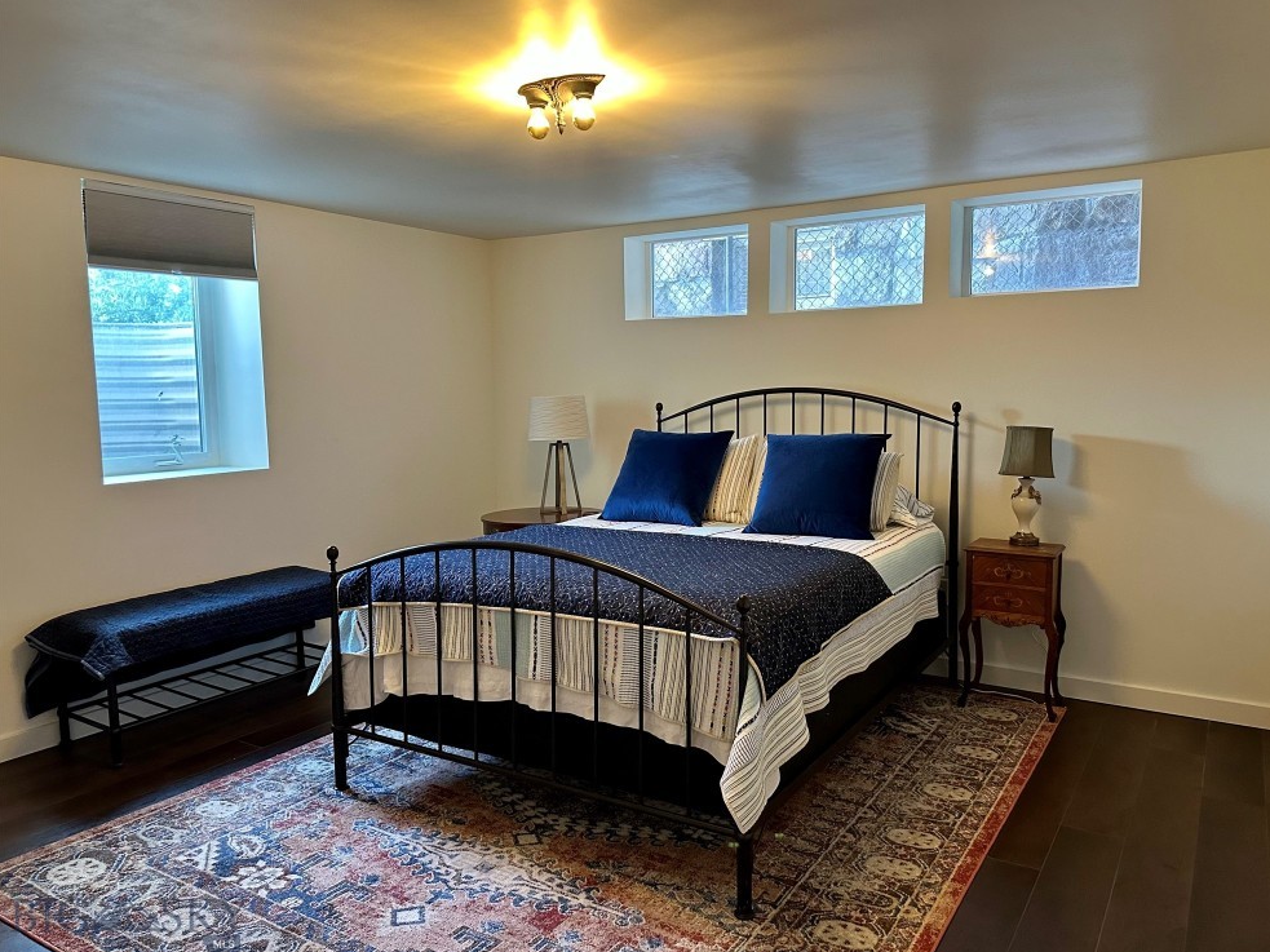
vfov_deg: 54.9
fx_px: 917
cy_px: 475
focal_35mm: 25
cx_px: 659
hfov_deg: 69.4
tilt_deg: -5.2
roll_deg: +0.1
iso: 400
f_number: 1.78
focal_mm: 6.86
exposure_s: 1/60
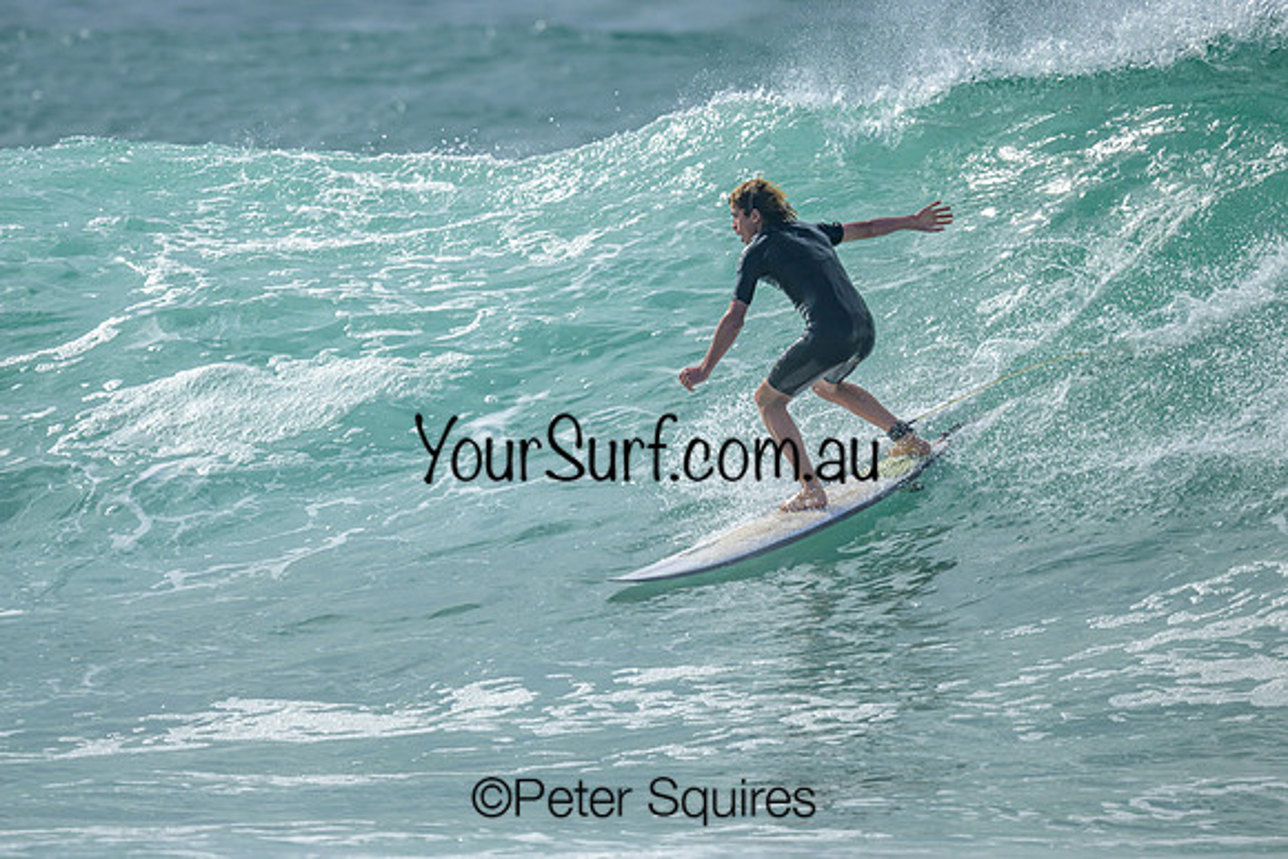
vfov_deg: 1.3
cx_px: 574
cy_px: 350
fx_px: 39290
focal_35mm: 1098
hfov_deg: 1.9
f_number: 6.3
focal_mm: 800
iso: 180
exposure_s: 1/2000
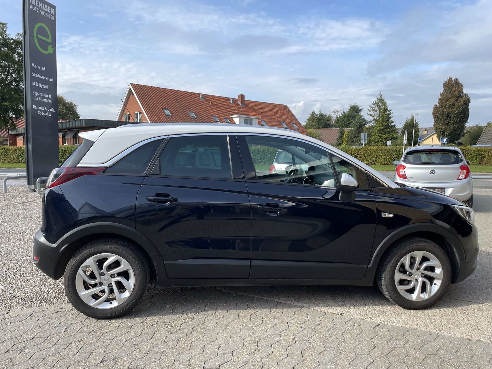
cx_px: 246
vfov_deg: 53.1
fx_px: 370
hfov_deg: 67.3
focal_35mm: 26
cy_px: 184
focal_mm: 4.2
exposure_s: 1/2506
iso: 32
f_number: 1.6
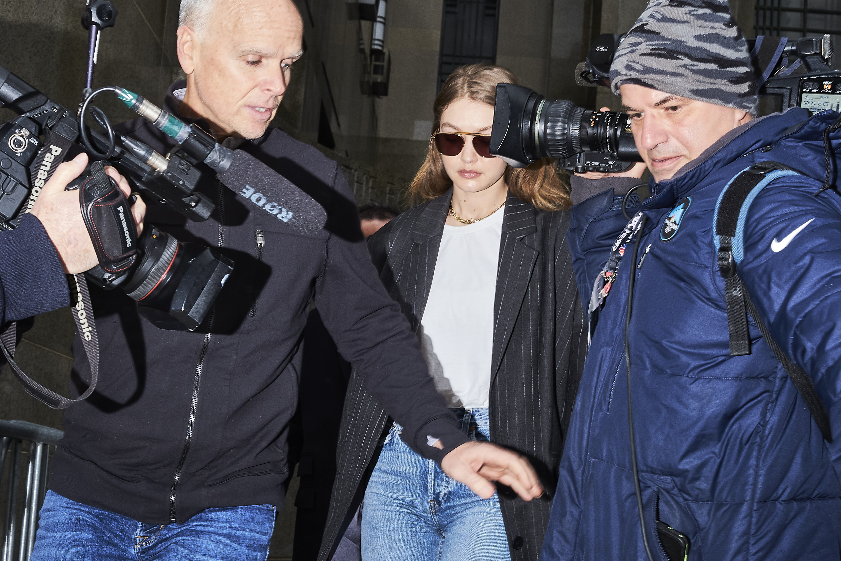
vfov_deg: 21.9
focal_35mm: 62
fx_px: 1448
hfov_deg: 32.4
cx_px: 389
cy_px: 286
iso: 400
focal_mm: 35
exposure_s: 1/160
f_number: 8
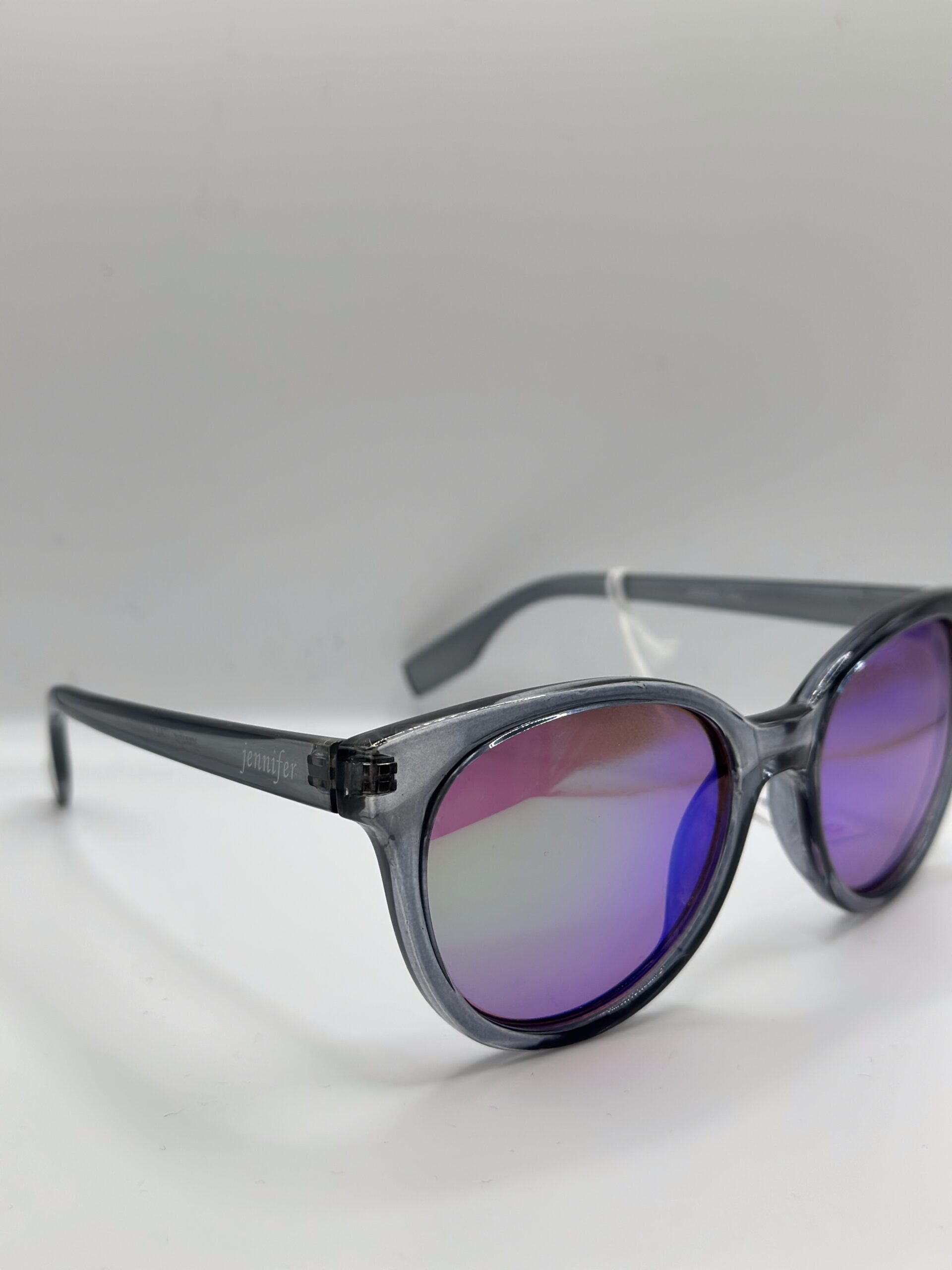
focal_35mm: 48
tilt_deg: -22.9
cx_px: 476
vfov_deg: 39.7
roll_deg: -0.8
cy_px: 635
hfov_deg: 30.3
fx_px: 1760
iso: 80
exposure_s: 1/864
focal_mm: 6.86
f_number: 1.78
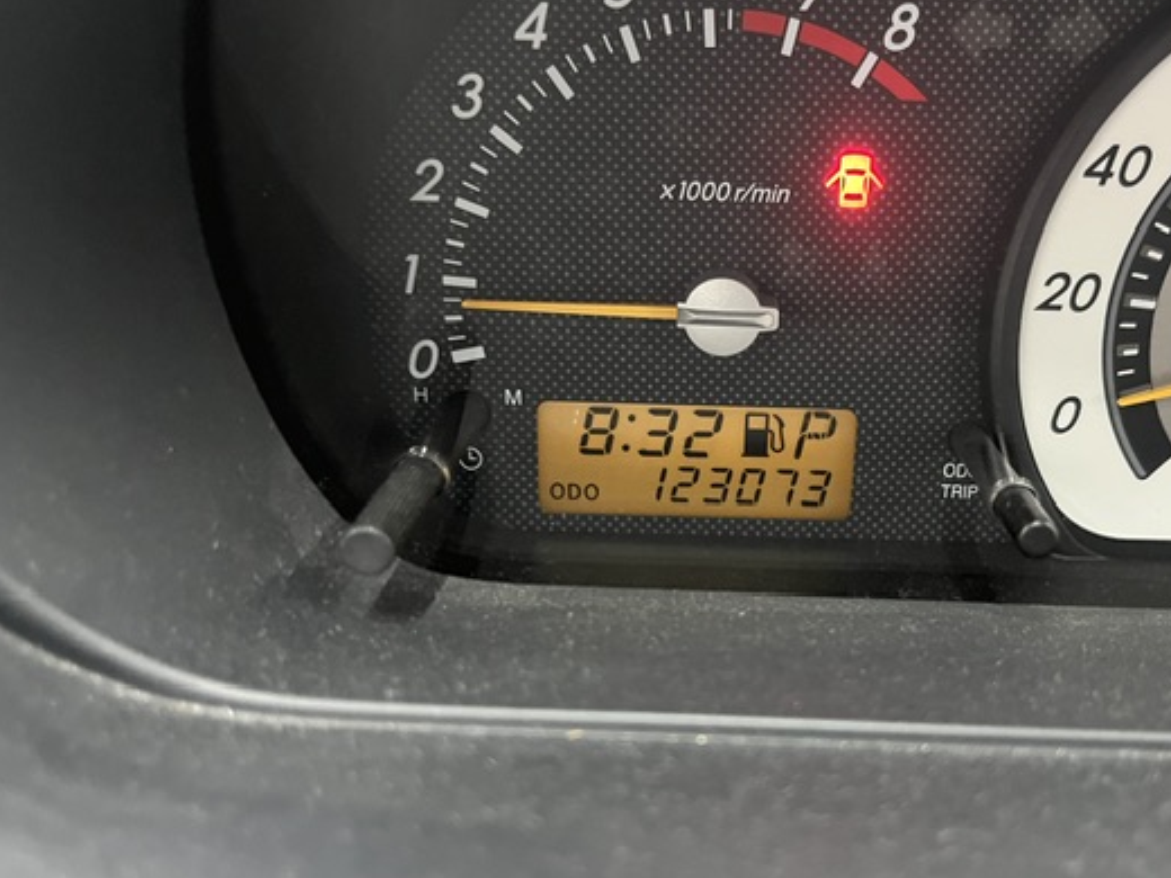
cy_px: 504
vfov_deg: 44.0
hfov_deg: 56.3
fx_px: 1083
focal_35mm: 32
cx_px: 714
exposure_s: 1/33
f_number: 1.6
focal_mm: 5.1
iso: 500
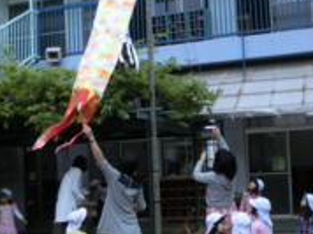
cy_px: 139
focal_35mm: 54
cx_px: 213
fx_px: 488
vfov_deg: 26.9
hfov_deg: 35.2
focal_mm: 4.24
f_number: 3
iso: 80
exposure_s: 1/500
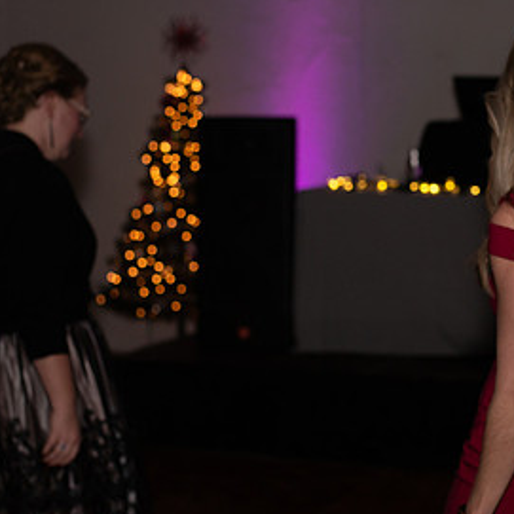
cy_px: 242
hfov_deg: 18.9
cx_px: 406
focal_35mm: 91
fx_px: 1529
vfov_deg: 19.1
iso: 320
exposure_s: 1/200
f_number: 2.8
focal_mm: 50
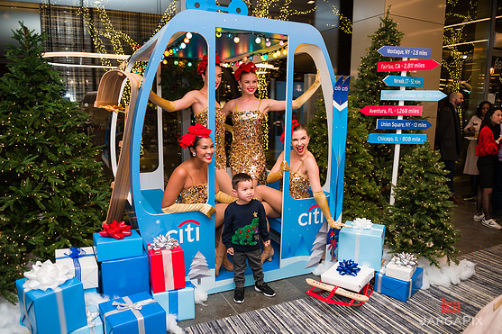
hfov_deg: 71.5
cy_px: 171
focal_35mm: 25
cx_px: 244
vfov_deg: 51.3
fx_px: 348
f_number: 3.2
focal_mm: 24
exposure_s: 1/200
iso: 400
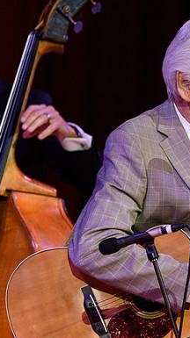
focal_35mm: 668
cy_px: 155
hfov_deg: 1.8
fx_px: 5995
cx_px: 223
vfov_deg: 3.2
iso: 2500
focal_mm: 390
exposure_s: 1/400
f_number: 6
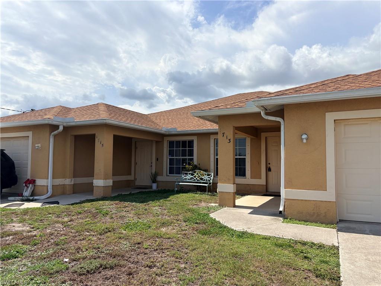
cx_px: 190
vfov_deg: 53.1
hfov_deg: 67.3
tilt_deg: +6.1
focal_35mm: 26
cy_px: 143
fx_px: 286
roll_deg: -0.1
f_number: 1.6
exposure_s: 1/6993
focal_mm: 5.96
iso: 50
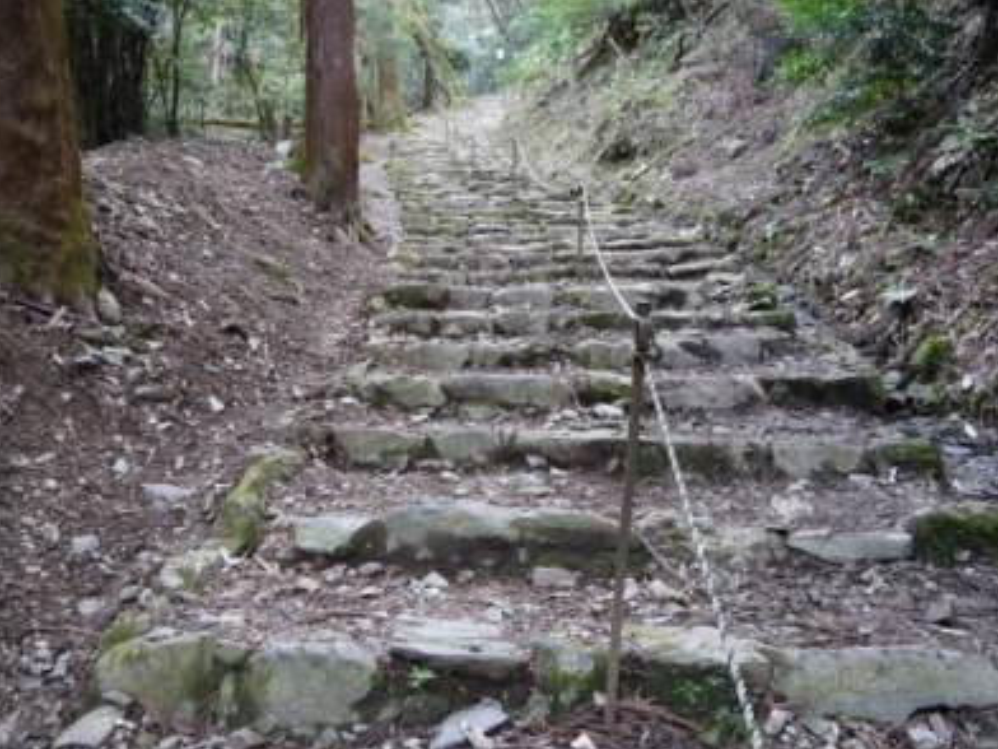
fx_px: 923
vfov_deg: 44.2
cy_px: 385
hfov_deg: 56.8
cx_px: 468
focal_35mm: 32
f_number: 3.5
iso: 800
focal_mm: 14
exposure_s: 1/60
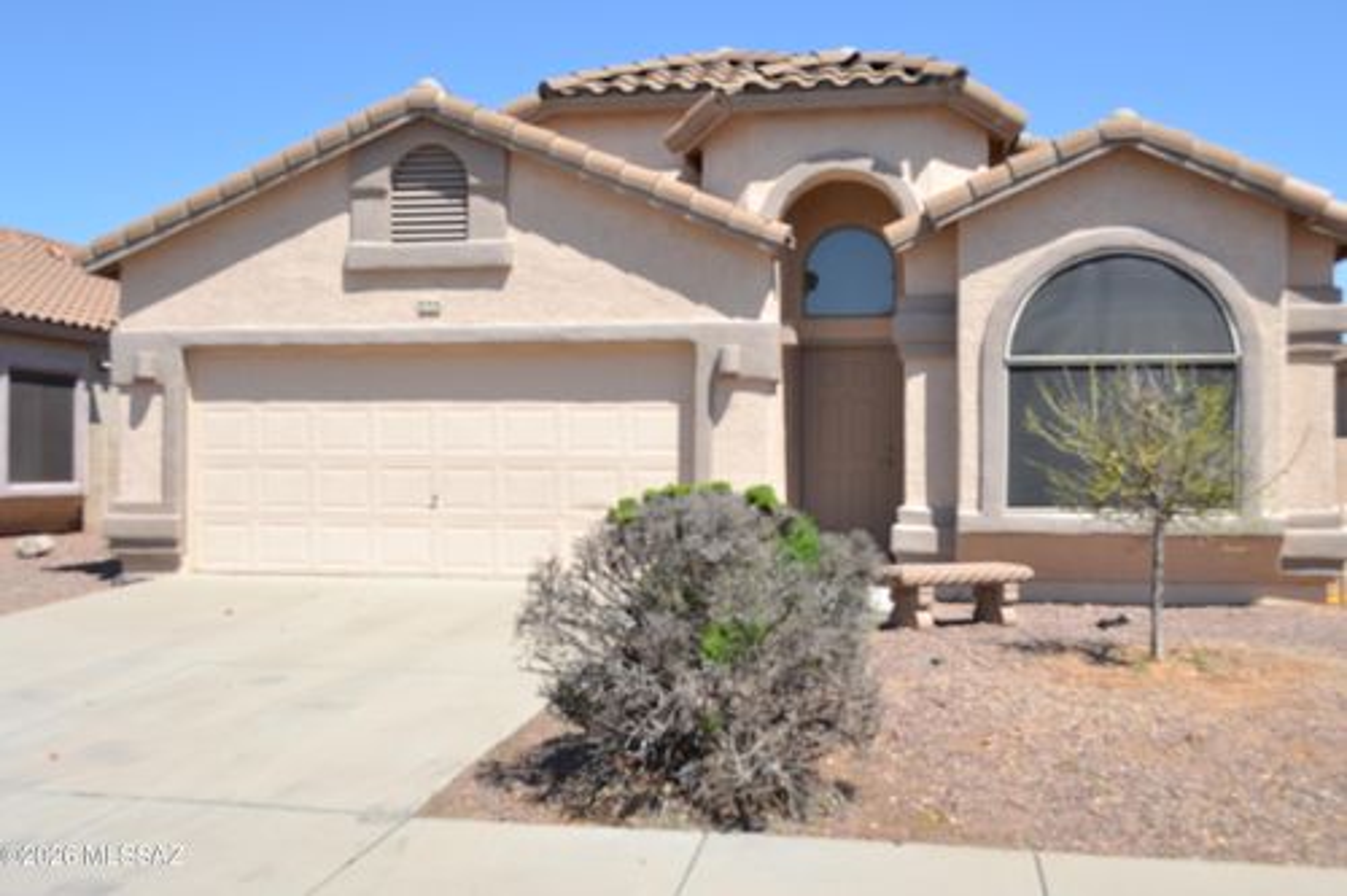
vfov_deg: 36.8
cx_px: 674
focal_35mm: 36
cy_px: 448
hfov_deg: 53.1
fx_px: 1346
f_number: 8
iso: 100
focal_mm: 24
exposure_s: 1/250
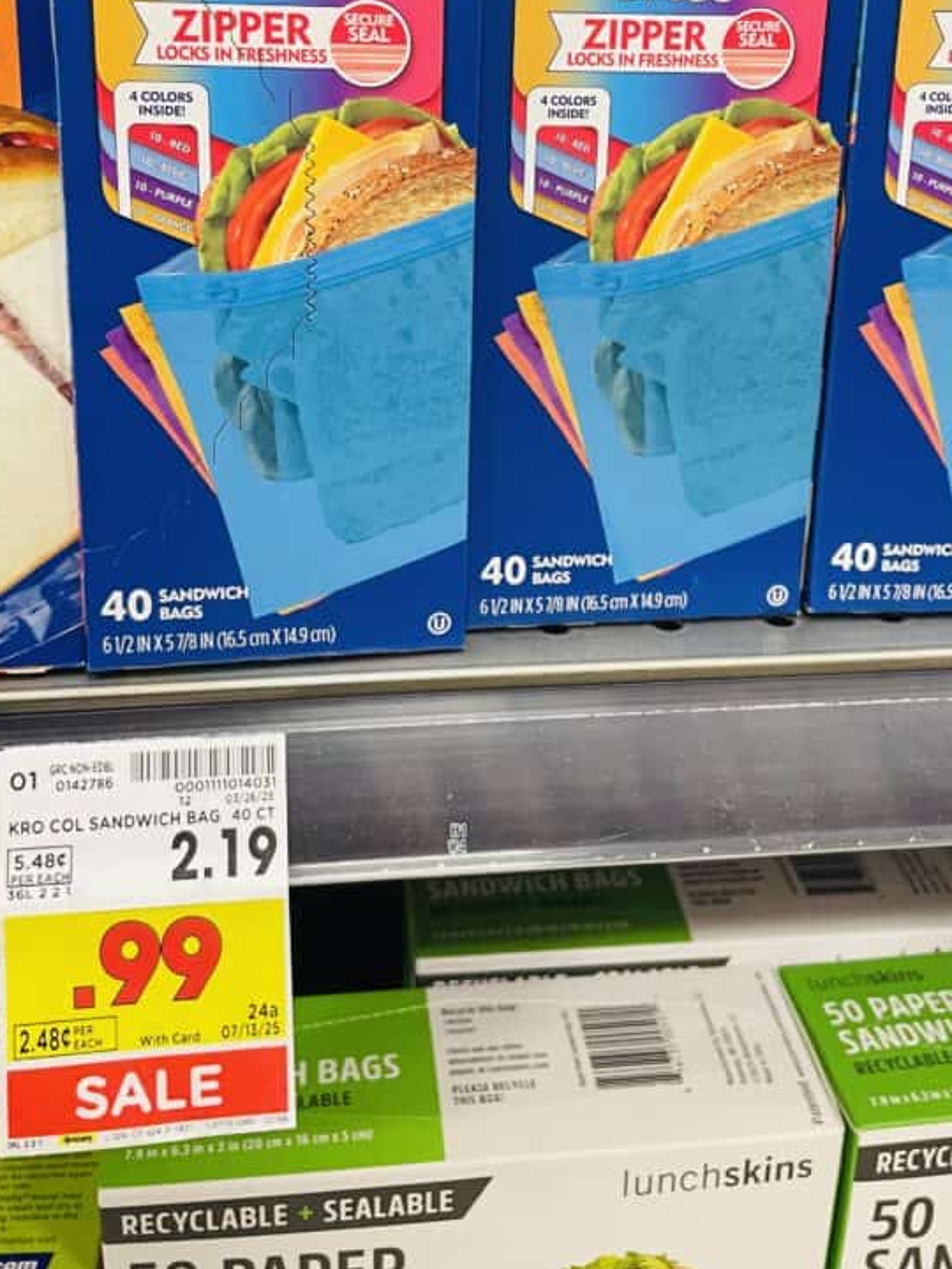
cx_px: 487
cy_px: 374
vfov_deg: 48.8
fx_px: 1357
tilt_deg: -17.7
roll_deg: -1.2
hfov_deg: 38.7
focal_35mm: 37
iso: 125
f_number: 1.6
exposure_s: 1/43
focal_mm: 4.2
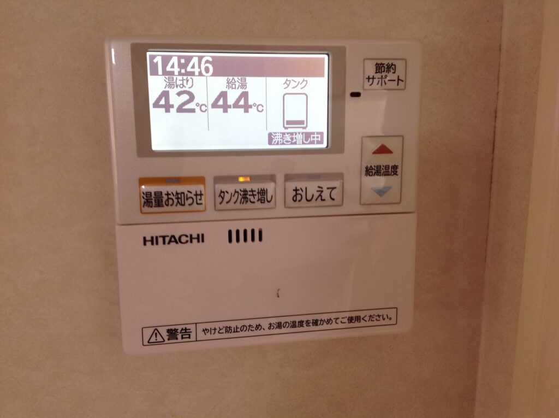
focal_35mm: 35
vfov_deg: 40.6
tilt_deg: -9.6
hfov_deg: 52.7
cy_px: 209
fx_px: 564
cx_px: 280
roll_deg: -0.6
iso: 64
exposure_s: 1/30
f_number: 2.4
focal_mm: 4.28
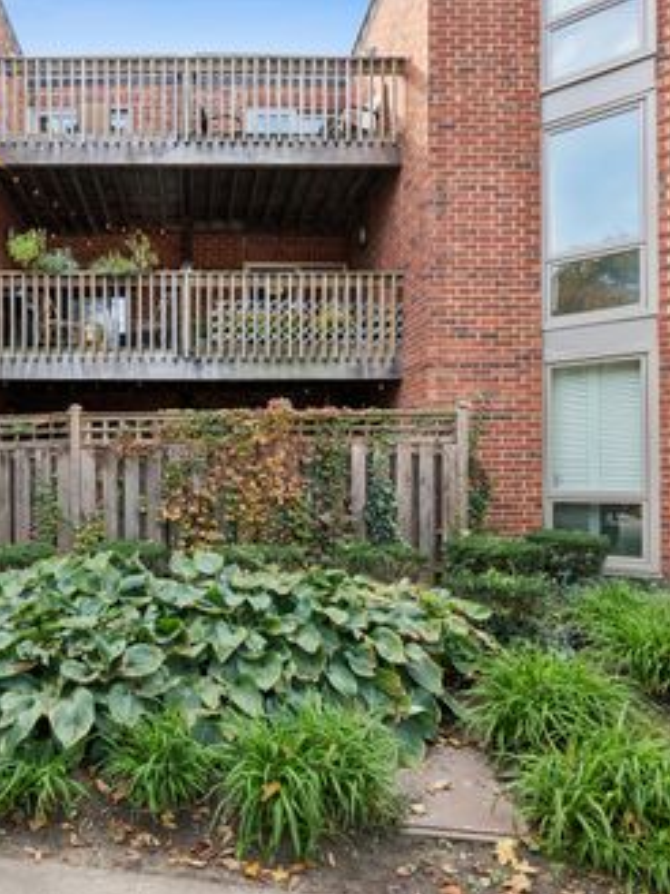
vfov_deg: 76.4
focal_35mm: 22
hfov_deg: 59.6
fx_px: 568
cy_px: 451
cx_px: 221
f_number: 9.5
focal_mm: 15
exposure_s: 1/60
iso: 200
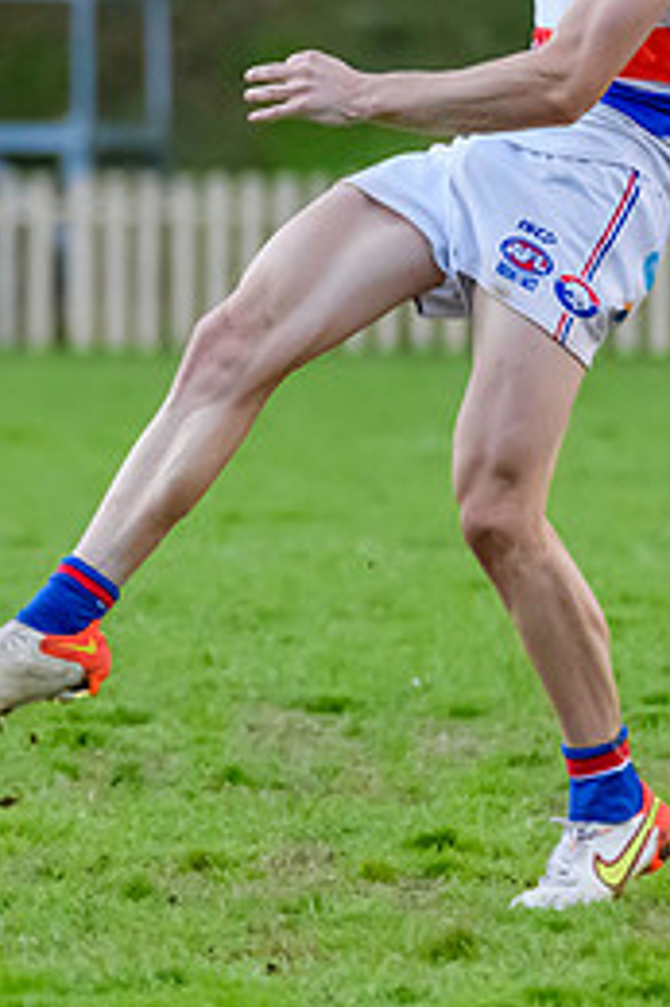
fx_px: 34660
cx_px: 74
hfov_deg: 1.1
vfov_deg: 1.7
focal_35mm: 1240
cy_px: 177
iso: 10000
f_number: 6
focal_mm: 350
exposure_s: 1/1600
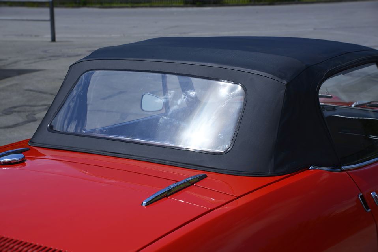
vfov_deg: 15.9
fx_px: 904
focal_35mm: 86
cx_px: 189
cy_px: 126
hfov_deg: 23.6
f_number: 11
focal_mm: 86
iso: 100
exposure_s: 1/500
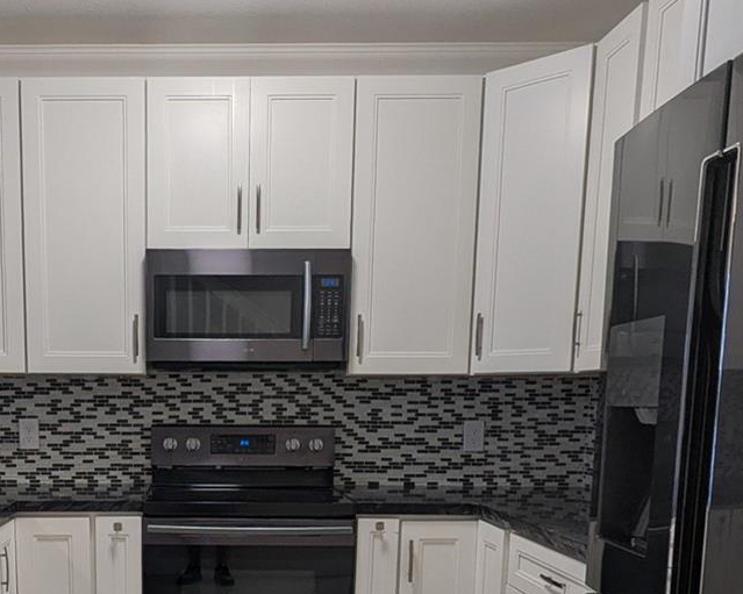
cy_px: 551
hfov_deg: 45.1
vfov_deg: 35.6
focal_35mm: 39
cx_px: 180
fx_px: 857
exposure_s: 1/40
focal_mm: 2.35
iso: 43
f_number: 2.2
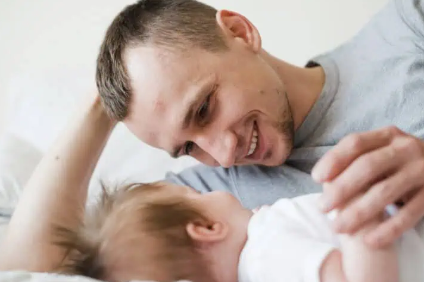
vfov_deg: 25.0
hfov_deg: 36.9
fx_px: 636
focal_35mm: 54
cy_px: 135
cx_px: 205
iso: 160
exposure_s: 1/125
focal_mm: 50
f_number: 2.8
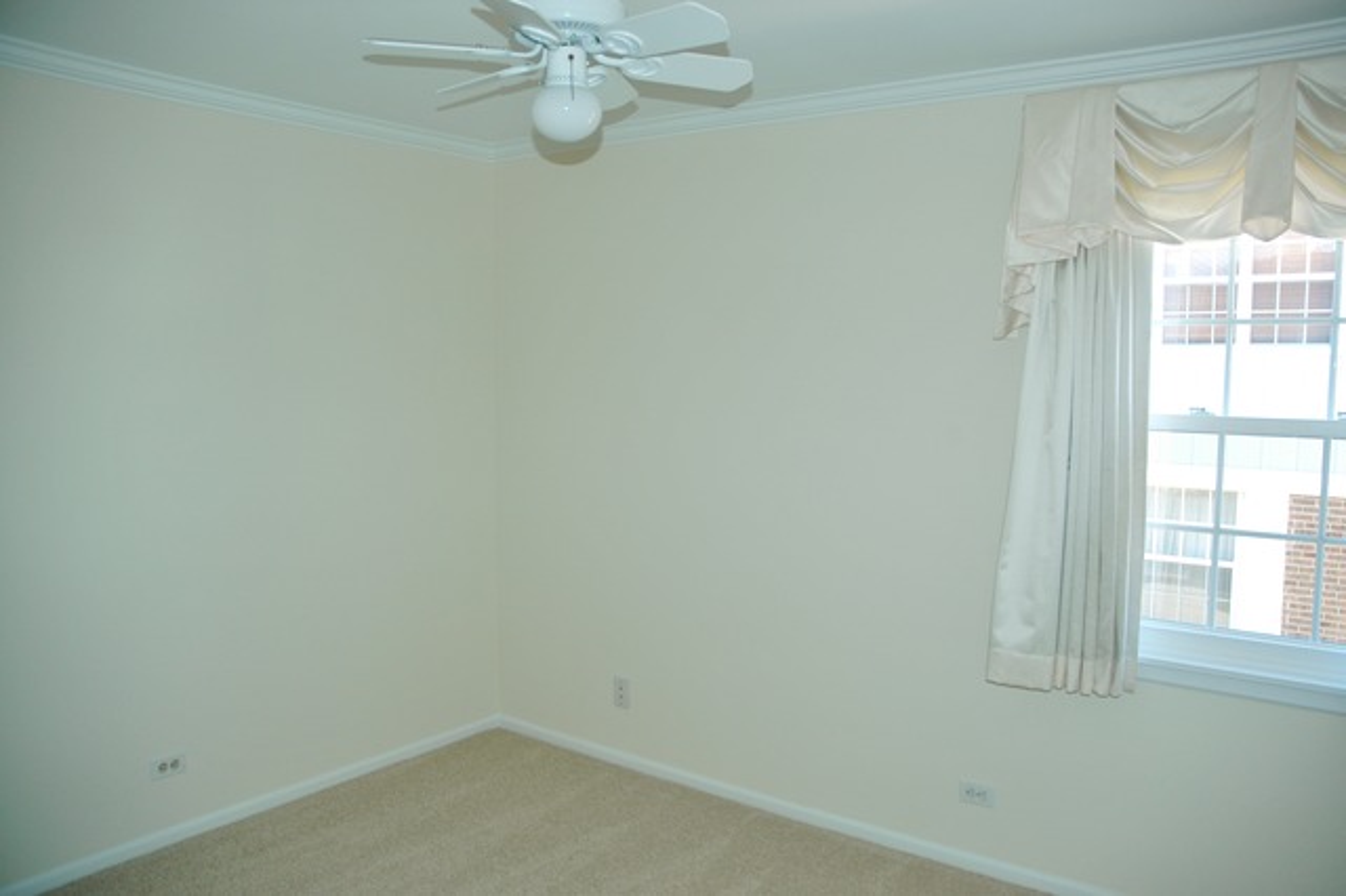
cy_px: 448
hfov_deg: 67.4
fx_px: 1009
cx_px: 673
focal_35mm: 27
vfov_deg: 47.9
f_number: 3.5
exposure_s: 1/60
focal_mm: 18
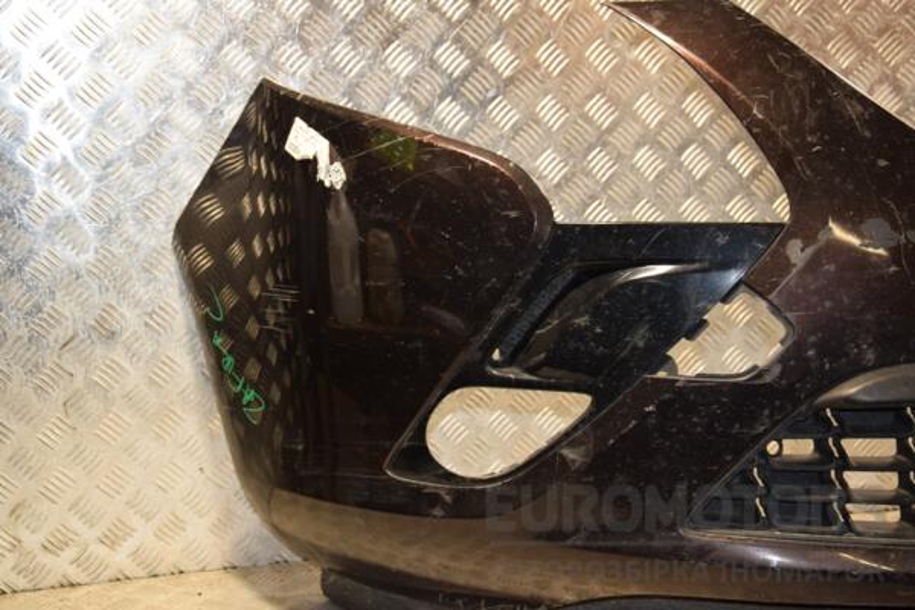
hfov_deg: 33.4
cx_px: 458
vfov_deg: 22.6
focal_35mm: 60
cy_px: 305
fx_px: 1525
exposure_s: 1/125
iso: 800
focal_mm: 40
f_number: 4.8
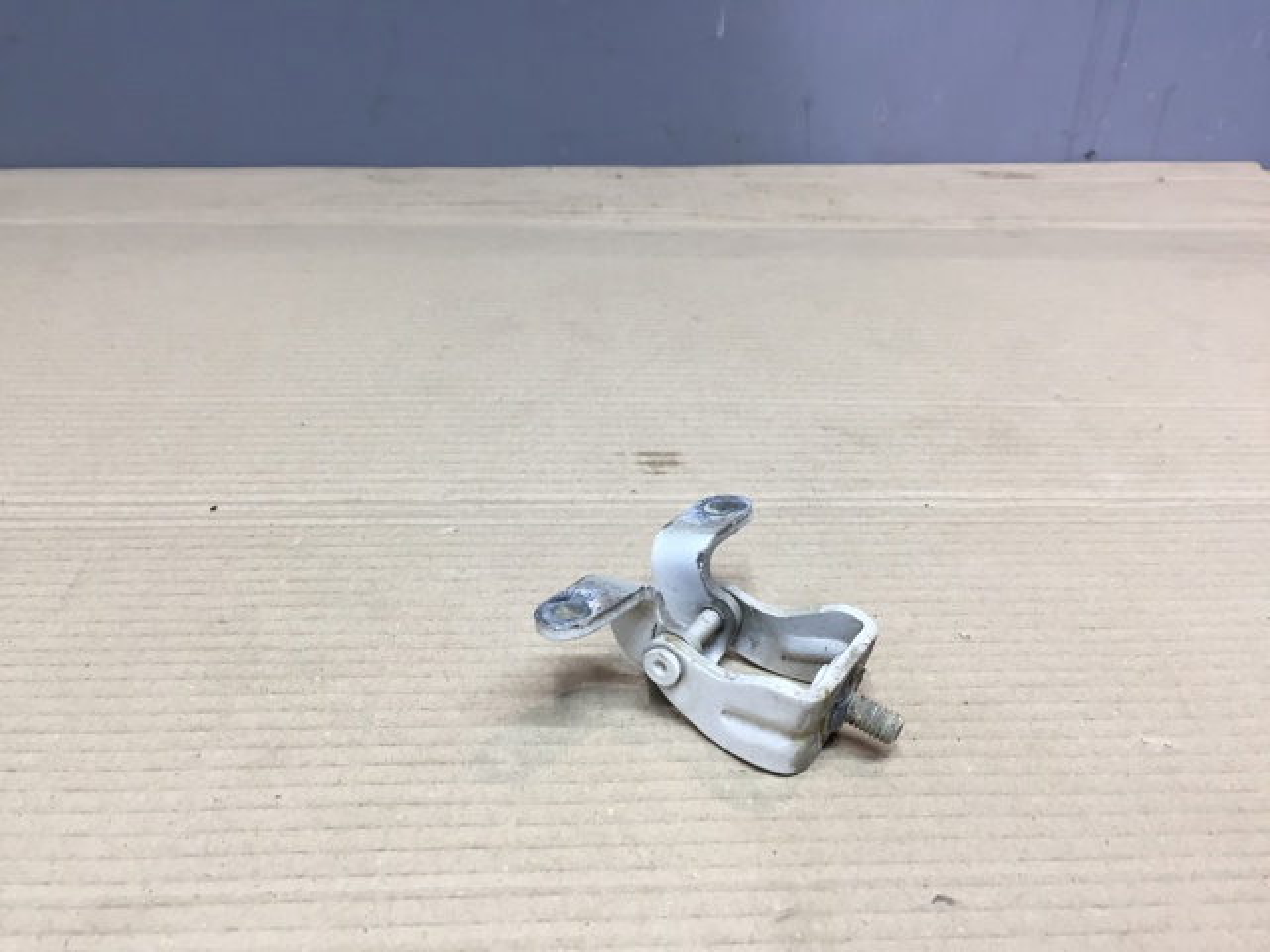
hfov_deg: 61.7
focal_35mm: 29
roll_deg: -2.3
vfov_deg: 48.2
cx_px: 635
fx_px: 1064
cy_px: 476
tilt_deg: -24.1
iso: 40
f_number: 2.2
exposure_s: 1/33
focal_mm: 4.15
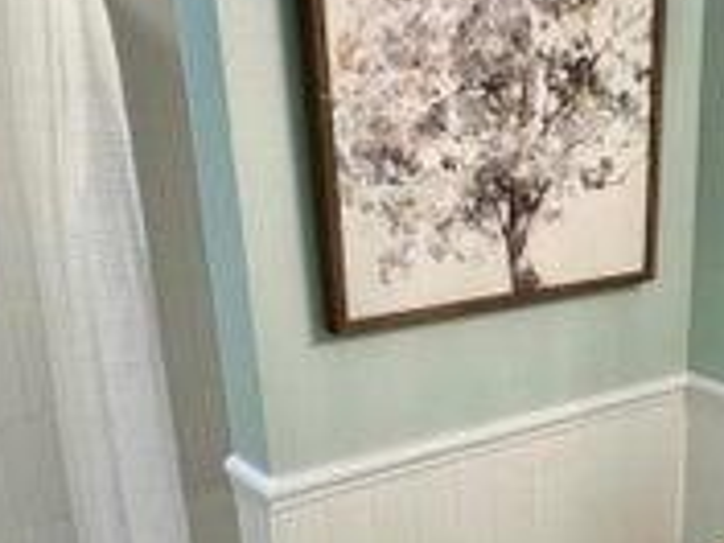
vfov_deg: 27.8
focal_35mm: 51
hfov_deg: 36.0
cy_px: 461
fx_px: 1067
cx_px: 596
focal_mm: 2.22
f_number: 2.2
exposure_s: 1/120
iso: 100
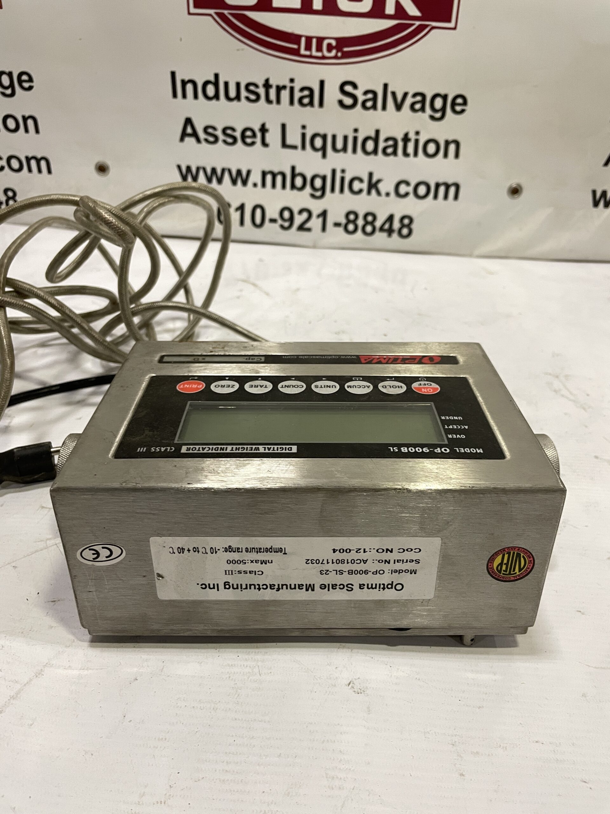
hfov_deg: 53.1
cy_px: 407
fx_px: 611
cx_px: 305
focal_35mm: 26
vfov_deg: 67.3
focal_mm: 4.2
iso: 125
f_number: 1.6
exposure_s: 1/60
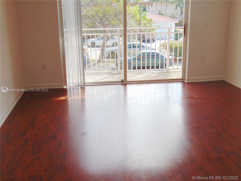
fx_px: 292
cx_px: 120
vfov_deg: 34.3
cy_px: 90
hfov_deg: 44.8
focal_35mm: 42
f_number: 3.3
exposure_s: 1/160
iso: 80
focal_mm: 7.6
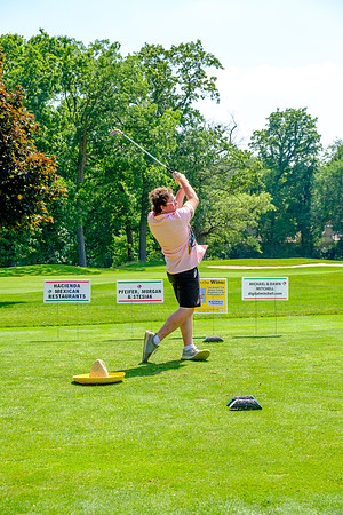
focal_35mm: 64
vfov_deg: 31.4
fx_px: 915
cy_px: 258
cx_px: 172
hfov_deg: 21.2
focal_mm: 42.5
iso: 200
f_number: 5.6
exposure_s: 1/320
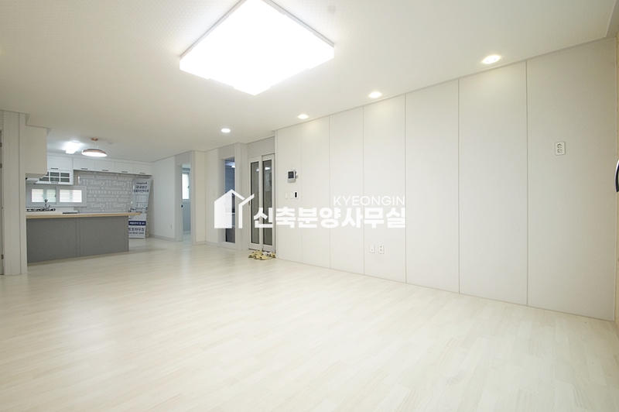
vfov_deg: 77.2
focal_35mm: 15
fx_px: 258
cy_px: 206
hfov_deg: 100.4
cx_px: 310
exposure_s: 1/40
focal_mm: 10
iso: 800
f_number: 9
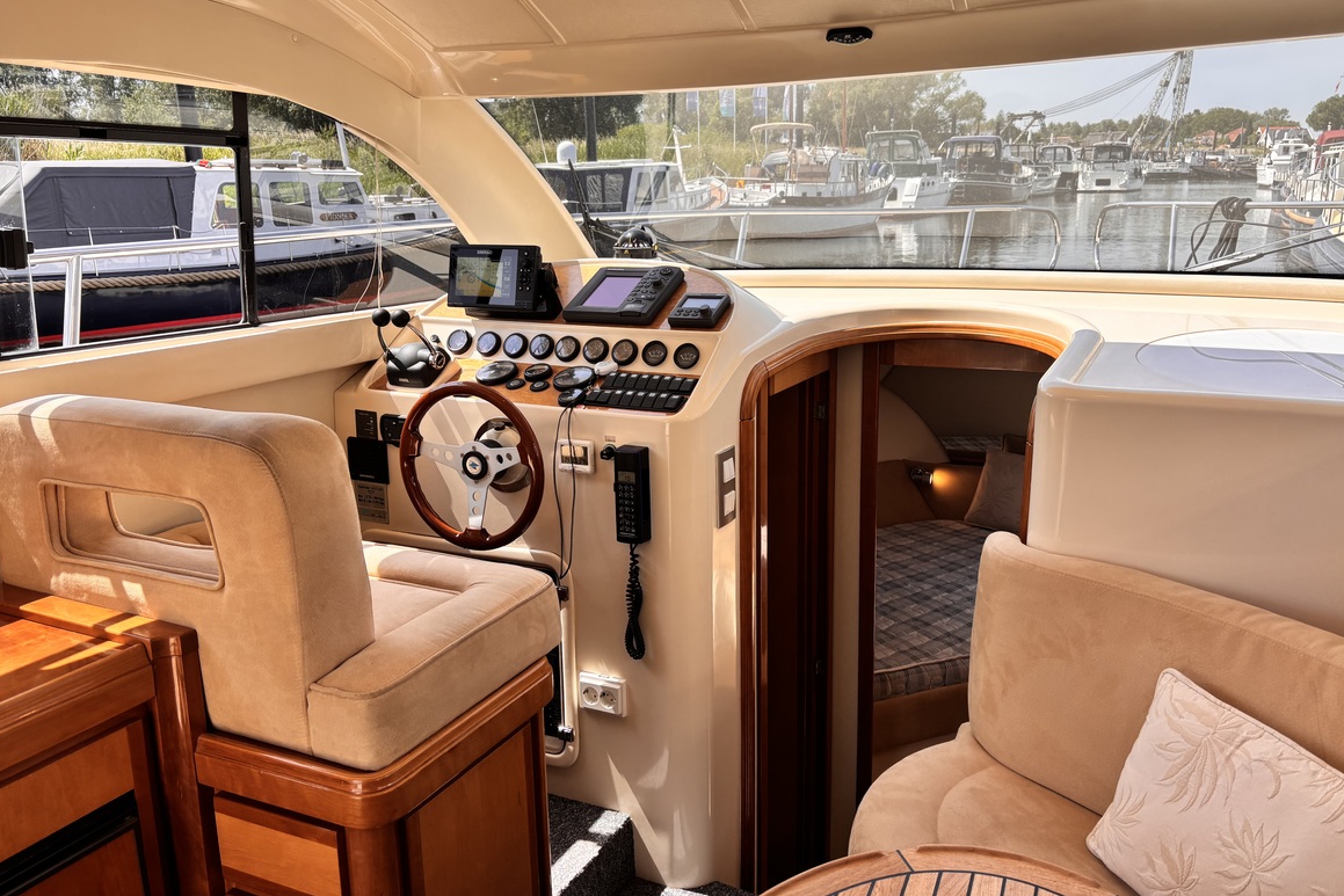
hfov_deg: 65.5
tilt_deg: -13.8
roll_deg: +1.0
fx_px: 1045
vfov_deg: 46.4
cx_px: 686
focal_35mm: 28
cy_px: 435
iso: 50
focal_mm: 5.96
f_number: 1.6
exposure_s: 1/818
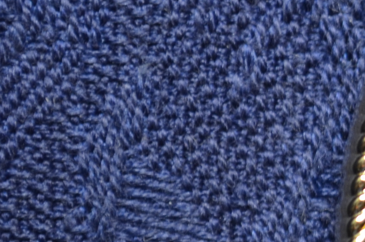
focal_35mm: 366
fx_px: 3705
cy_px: 252
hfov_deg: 5.5
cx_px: 728
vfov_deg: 3.7
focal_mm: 55
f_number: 8
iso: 160
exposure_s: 1/4
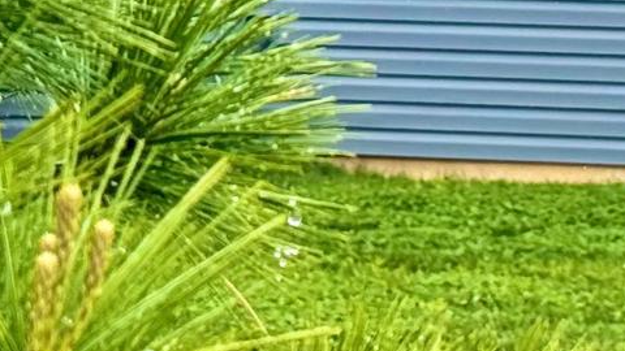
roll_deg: -1.6
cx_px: 789
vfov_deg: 5.3
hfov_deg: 9.5
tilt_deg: +6.5
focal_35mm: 223
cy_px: -482
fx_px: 3696
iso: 100
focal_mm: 6.76
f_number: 1.78
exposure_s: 1/1203
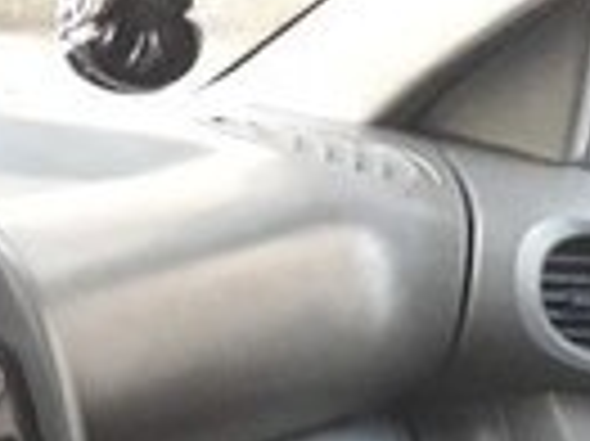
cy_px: 664
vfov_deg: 10.5
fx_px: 2316
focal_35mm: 136
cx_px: -347
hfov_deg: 13.5
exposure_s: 1/25
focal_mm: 3.71
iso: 400
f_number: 1.7
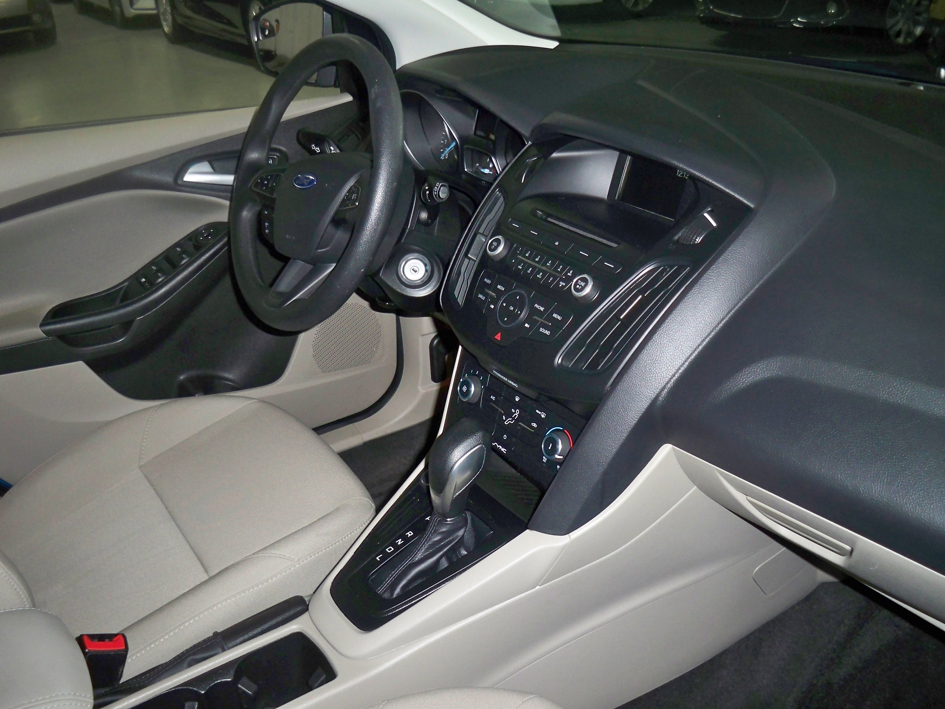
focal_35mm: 35
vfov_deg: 40.7
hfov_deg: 52.6
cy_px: 354
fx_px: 955
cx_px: 472
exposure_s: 1/60
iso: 200
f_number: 3.1
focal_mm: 6.3
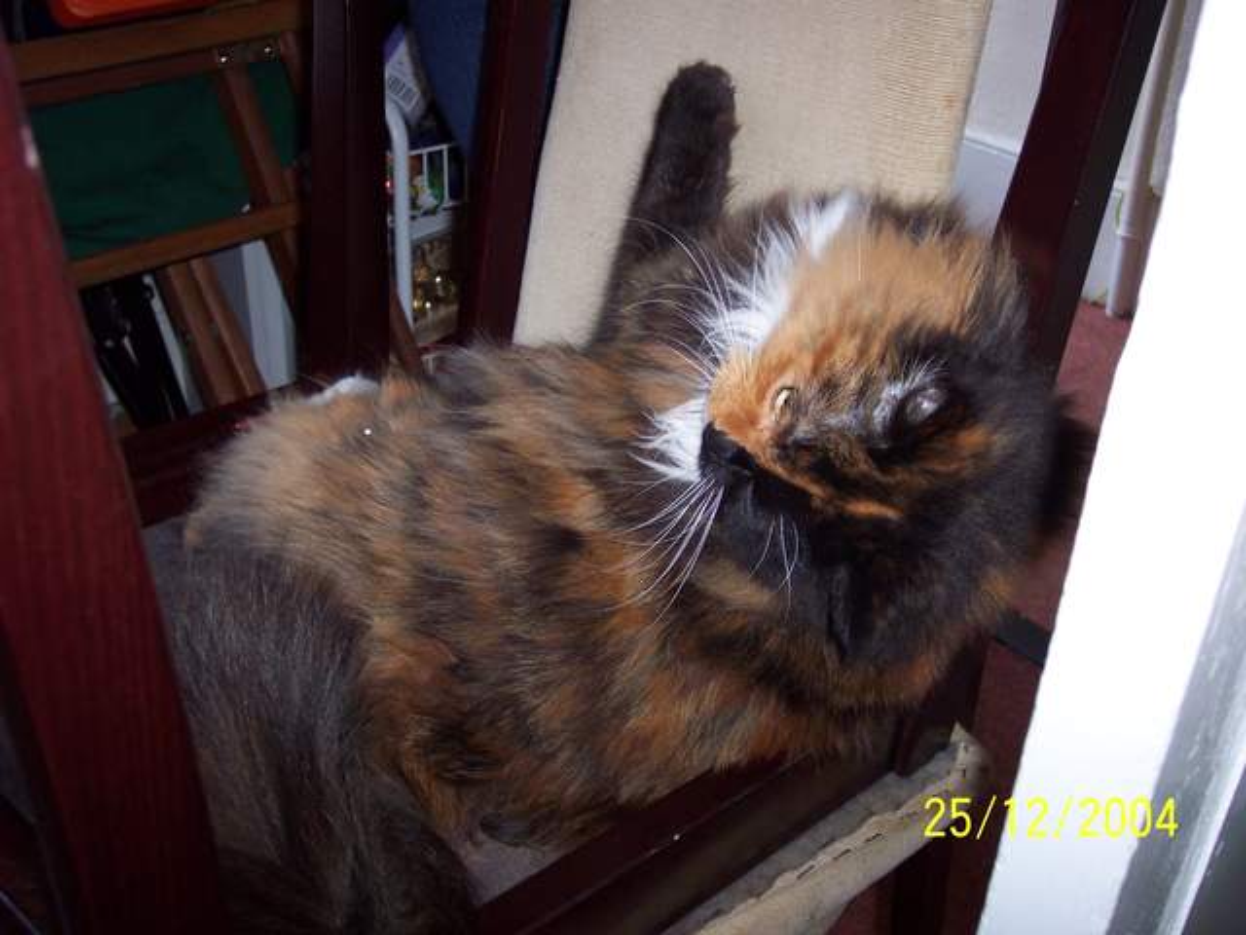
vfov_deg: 37.7
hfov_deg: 49.0
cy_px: 468
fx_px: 1368
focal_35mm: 38
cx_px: 623
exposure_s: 1/30
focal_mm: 8
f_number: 2.8
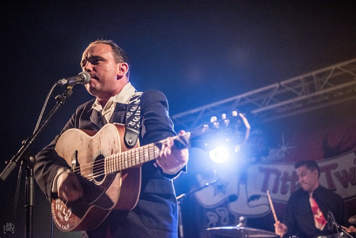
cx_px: 178
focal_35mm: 55
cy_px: 119
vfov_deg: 24.7
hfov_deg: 36.2
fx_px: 544
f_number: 2.8
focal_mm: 55
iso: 1250
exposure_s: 1/160
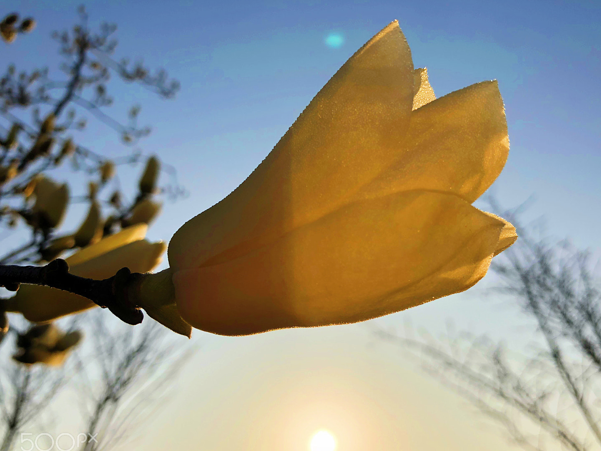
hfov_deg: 58.3
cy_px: 248
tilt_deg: +35.1
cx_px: 327
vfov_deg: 45.4
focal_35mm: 31
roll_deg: +3.8
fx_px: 538
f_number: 1.8
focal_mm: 4
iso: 25
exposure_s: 1/4878
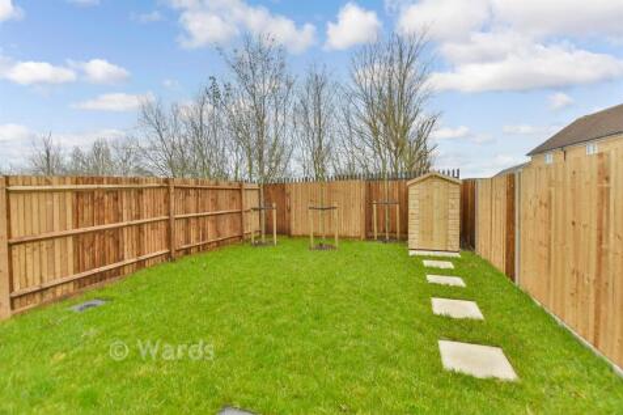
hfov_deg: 100.4
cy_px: 208
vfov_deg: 77.3
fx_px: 259
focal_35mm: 15
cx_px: 312
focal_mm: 10
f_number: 5
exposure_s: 1/100
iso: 500
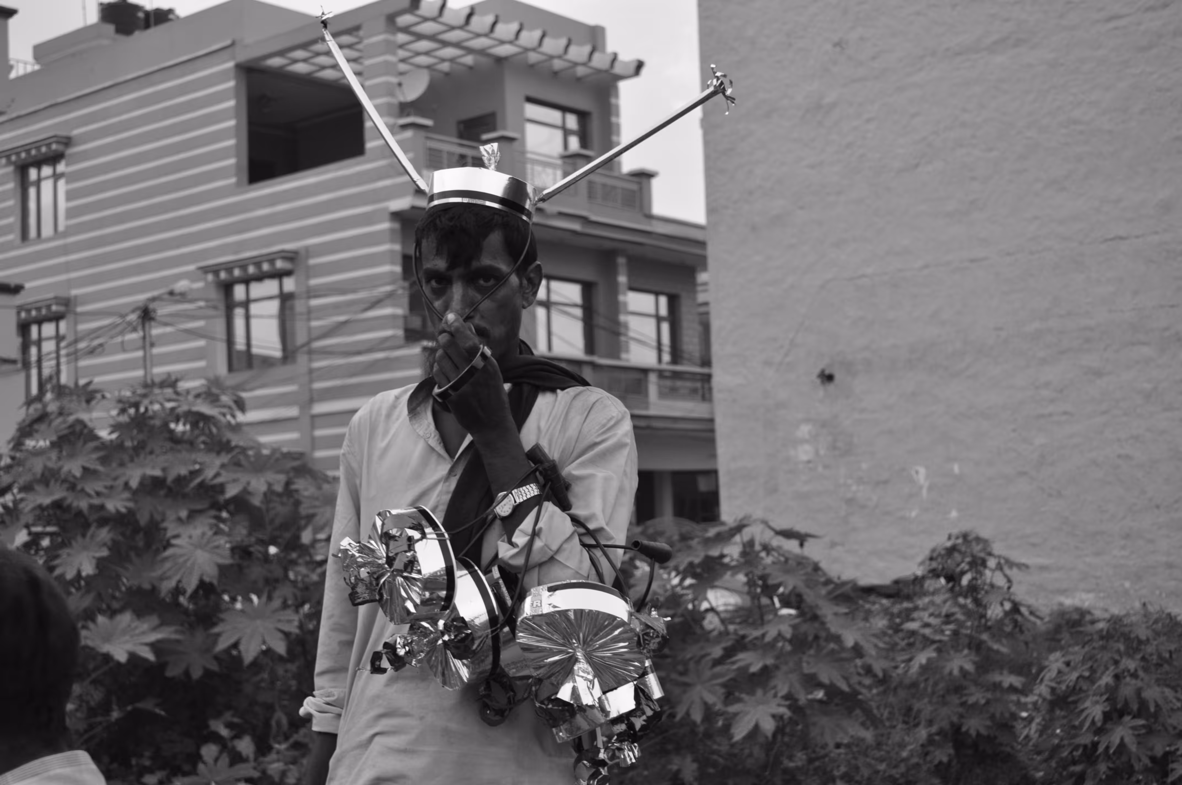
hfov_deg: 37.9
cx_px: 591
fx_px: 1722
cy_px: 392
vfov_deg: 25.7
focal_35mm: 52
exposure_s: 1/40
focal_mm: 35
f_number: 5
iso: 800
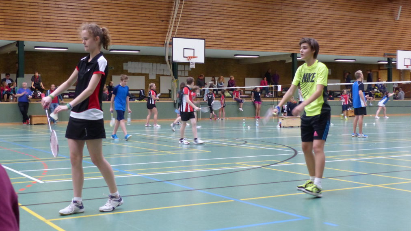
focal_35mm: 54
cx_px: 205
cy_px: 104
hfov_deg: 38.5
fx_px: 588
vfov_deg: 22.2
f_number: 2.8
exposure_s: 1/50
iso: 400
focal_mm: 8.7
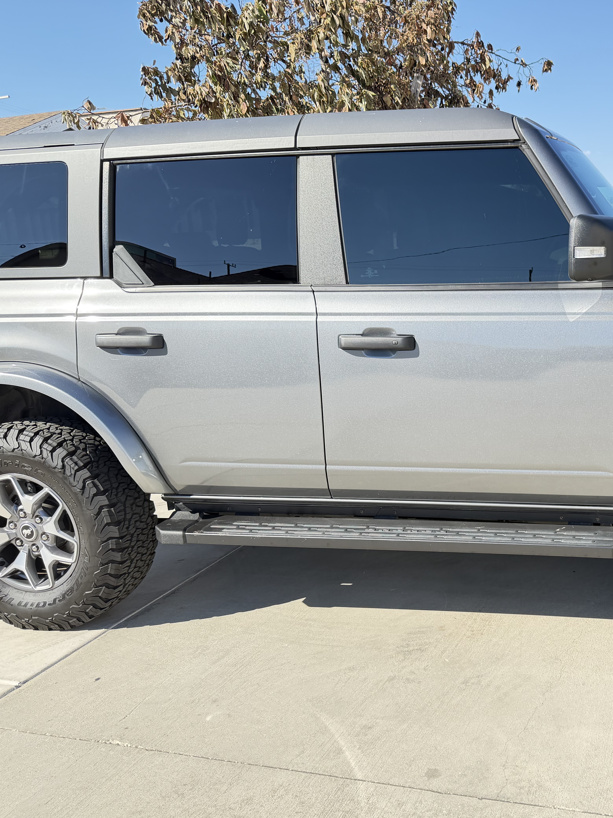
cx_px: 518
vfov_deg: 55.3
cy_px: 419
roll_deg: +3.0
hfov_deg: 40.6
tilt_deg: -11.9
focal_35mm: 33
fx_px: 779
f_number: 1.78
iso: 100
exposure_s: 1/1230
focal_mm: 6.76
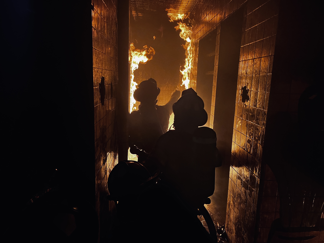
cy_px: 122
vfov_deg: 53.1
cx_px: 162
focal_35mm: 26
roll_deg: -4.7
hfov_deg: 67.3
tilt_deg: -5.4
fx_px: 243
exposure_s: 1/41
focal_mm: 5.7
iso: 500
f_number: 1.5
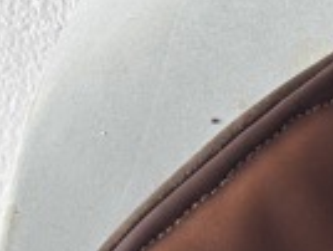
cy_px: 386
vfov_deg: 9.0
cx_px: 929
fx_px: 1552
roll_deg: +1.0
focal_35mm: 161
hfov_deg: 9.9
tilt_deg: -20.4
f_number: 1.78
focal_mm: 6.76
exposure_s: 1/121
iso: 125
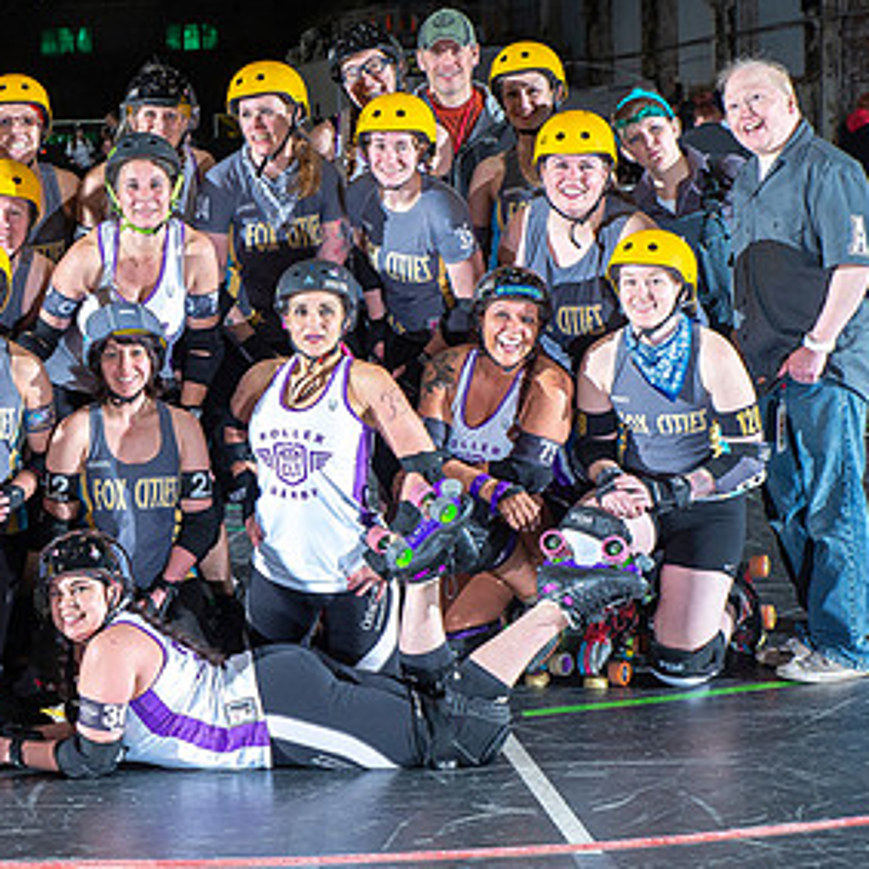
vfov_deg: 19.3
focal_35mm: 90
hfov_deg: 18.9
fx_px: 2556
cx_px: 69
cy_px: 431
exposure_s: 1/160
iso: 800
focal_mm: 48
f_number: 7.1
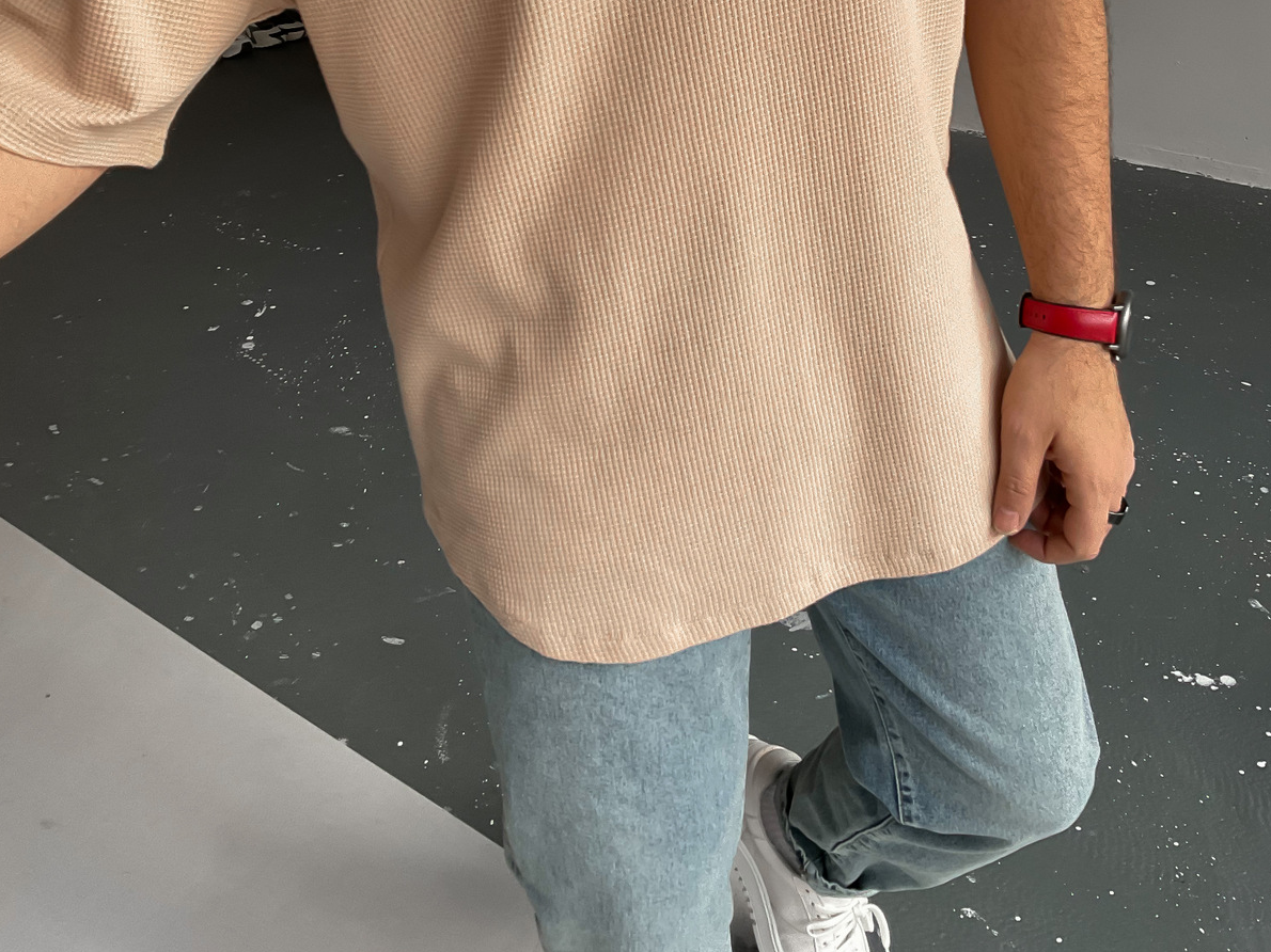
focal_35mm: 39
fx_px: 1432
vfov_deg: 35.0
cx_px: 637
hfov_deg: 47.9
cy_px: 127
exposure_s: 1/60
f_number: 1.8
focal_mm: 3
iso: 160
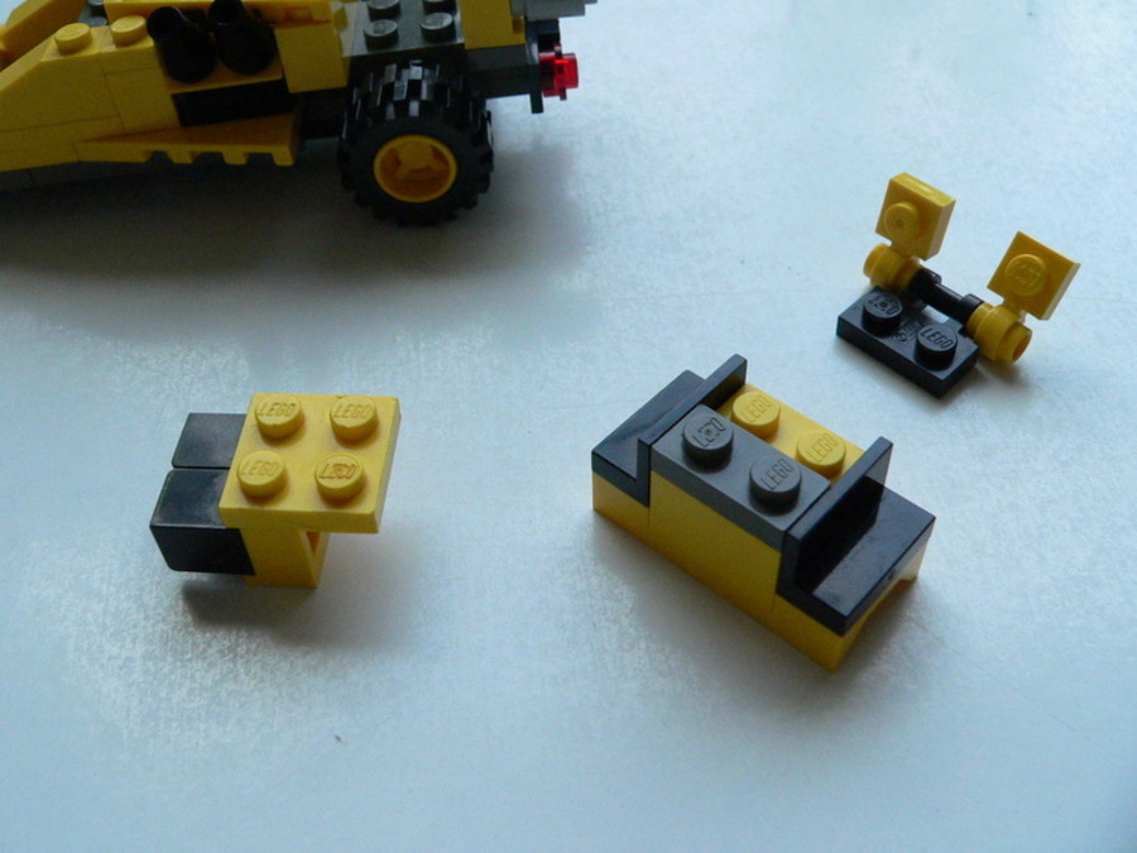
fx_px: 1182
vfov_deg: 39.7
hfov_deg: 51.4
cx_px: 568
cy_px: 426
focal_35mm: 36
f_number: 4
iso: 400
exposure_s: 1/250
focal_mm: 6
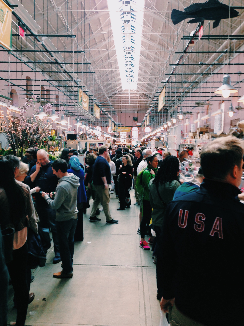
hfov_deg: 42.9
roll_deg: +0.6
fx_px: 310
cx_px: 122
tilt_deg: -3.9
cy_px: 163
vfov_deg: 55.4
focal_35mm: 33
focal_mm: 4.12
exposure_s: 1/30
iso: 50
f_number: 2.4
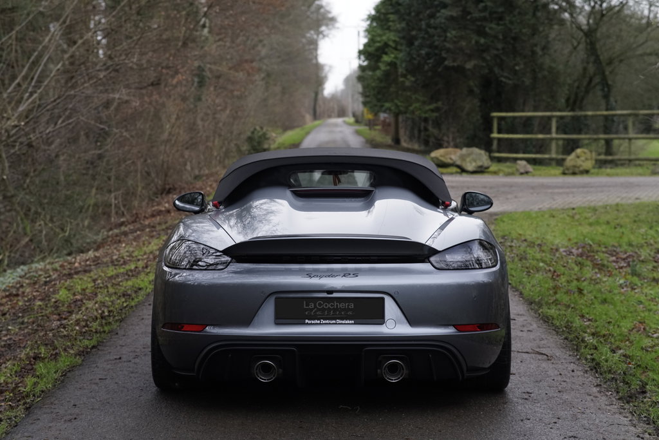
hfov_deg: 23.9
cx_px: 330
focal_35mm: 85
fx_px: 1556
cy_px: 220
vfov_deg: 16.1
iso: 1600
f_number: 4.5
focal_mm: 85
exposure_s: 1/125
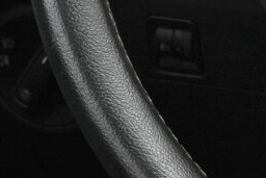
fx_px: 2011
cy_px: -115
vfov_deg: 5.0
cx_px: 214
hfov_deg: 7.6
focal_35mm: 272
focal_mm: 45
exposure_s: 1/320
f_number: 9
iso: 1600
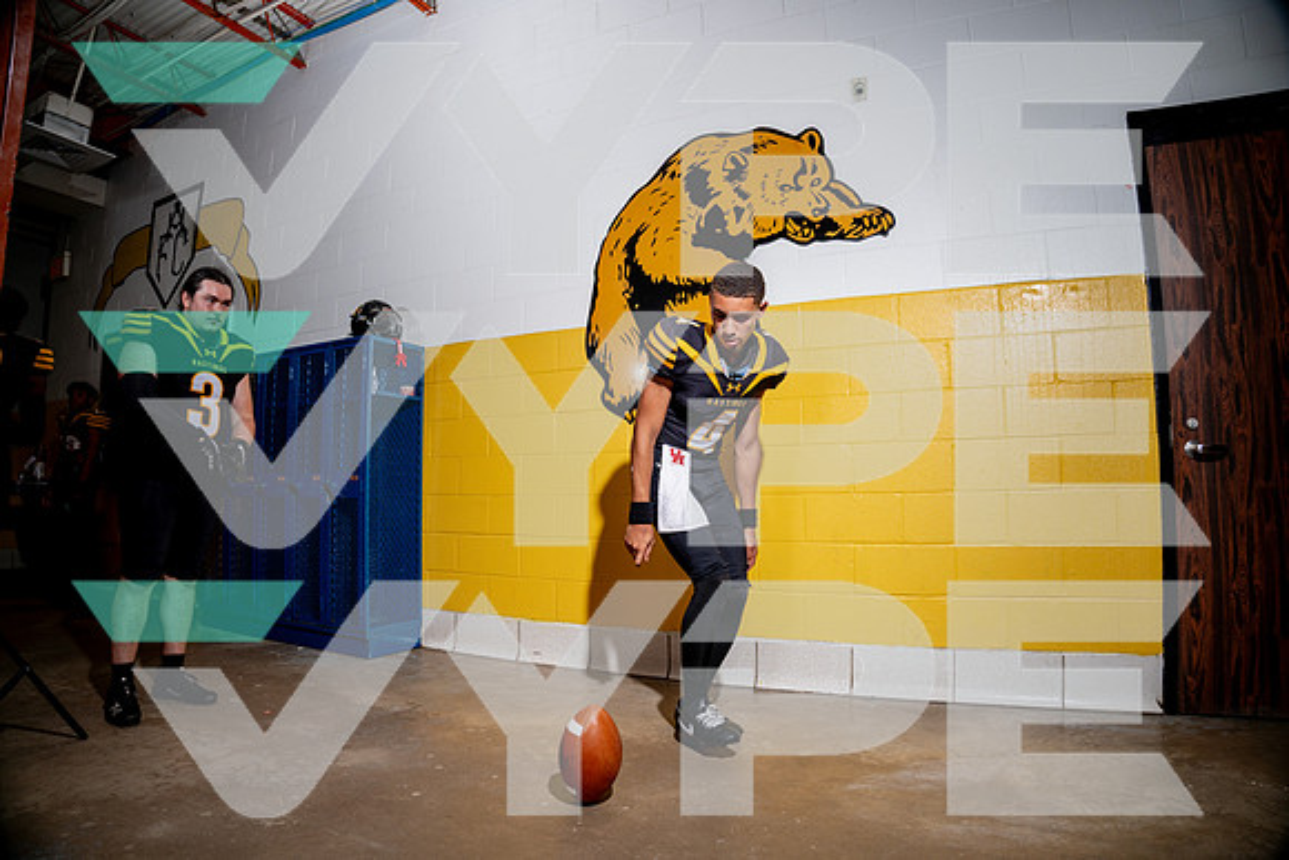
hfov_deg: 83.2
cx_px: 644
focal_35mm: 20
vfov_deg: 61.2
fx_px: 726
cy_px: 430
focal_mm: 20
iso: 100
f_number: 4
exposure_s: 1/250
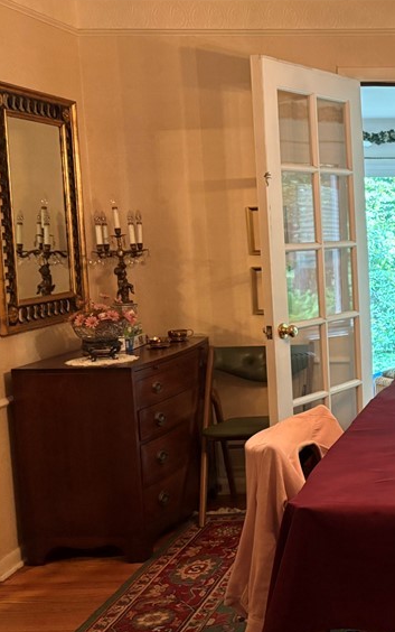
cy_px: 315
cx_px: 536
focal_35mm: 50
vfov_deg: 40.3
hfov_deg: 22.6
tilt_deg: -6.0
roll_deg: +1.3
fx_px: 860
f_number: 1.6
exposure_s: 1/60
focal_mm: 5.96
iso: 320
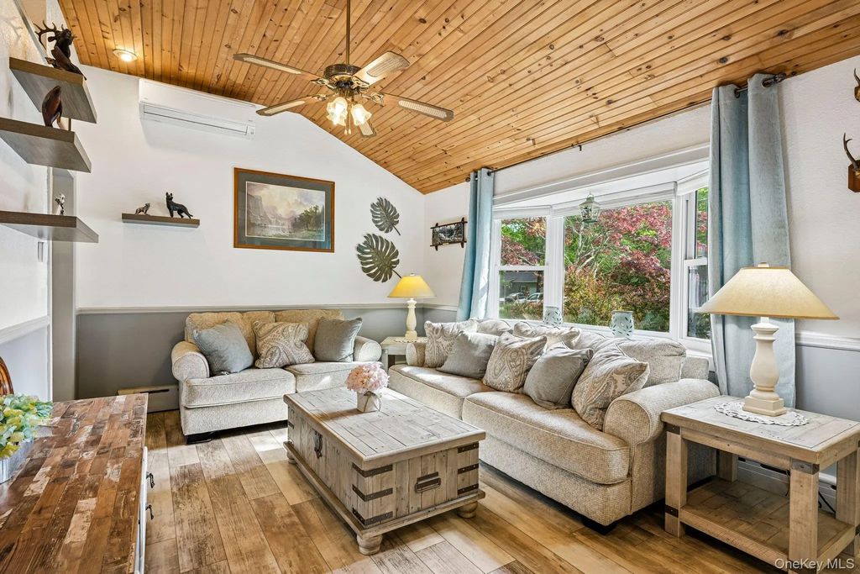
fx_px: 430
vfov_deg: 67.4
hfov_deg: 90.0
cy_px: 287
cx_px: 430
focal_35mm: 18
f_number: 9
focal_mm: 18
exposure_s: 1/13
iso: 160
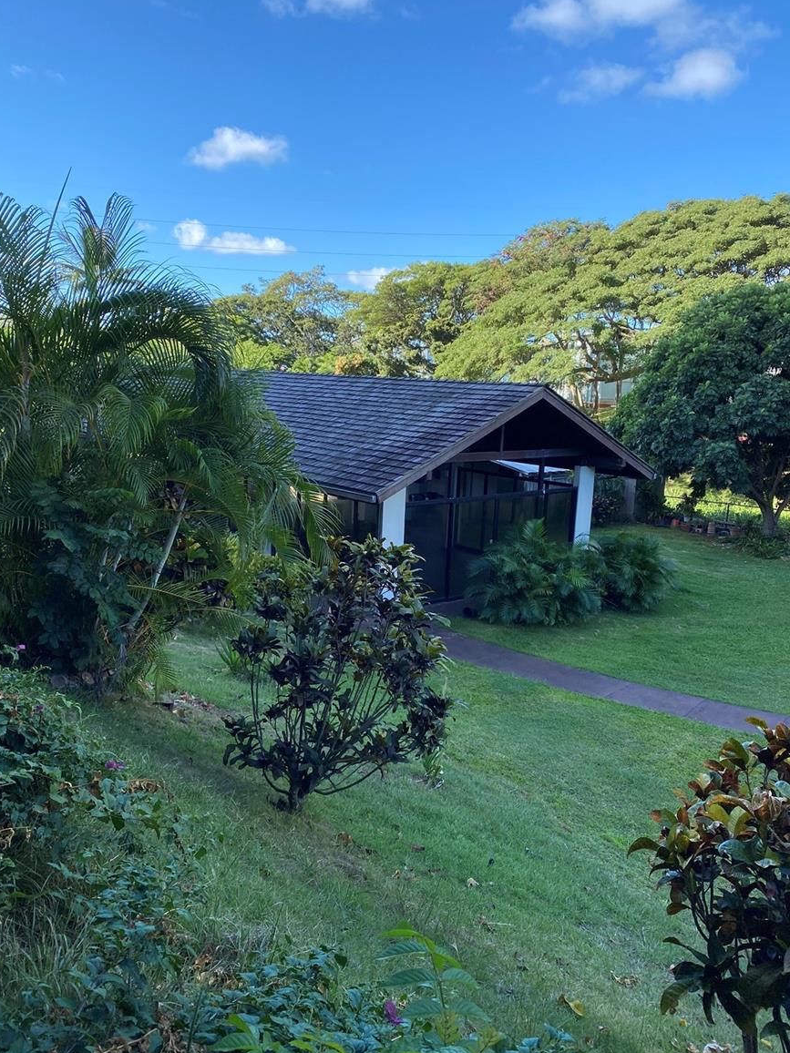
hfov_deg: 51.4
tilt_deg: -10.2
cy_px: 524
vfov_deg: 65.3
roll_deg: -3.1
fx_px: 822
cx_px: 398
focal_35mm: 27
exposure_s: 1/742
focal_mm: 4.25
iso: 32
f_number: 1.8
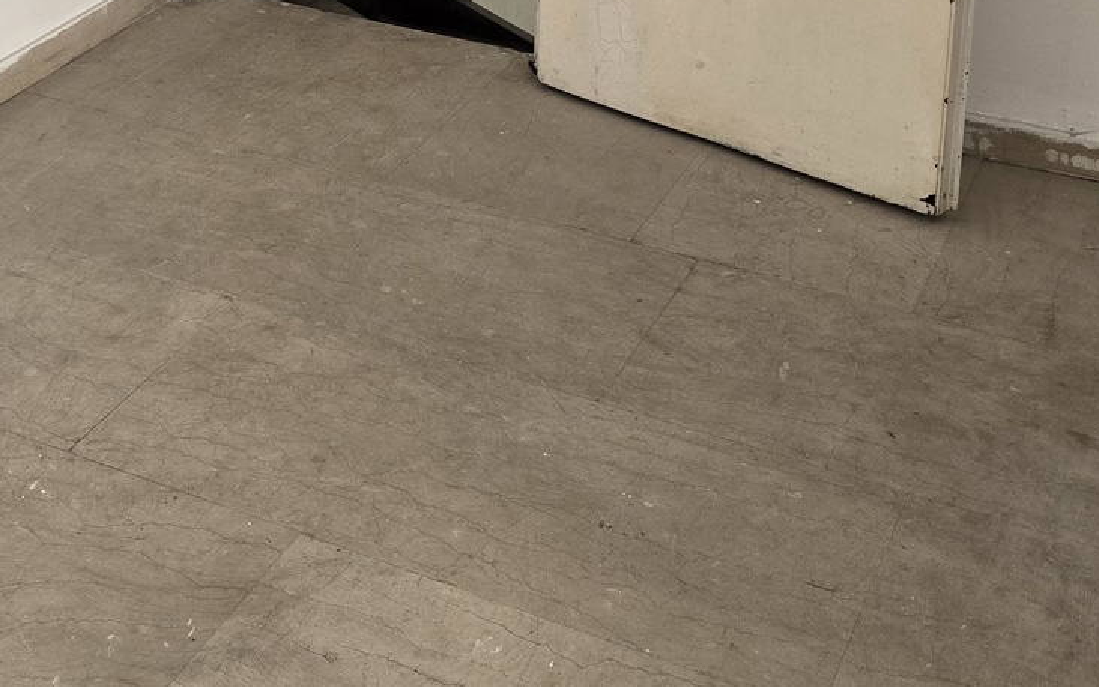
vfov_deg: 18.5
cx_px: 349
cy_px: -275
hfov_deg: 31.7
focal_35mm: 64
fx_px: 1917
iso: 200
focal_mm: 6.3
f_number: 1.7
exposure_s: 1/180
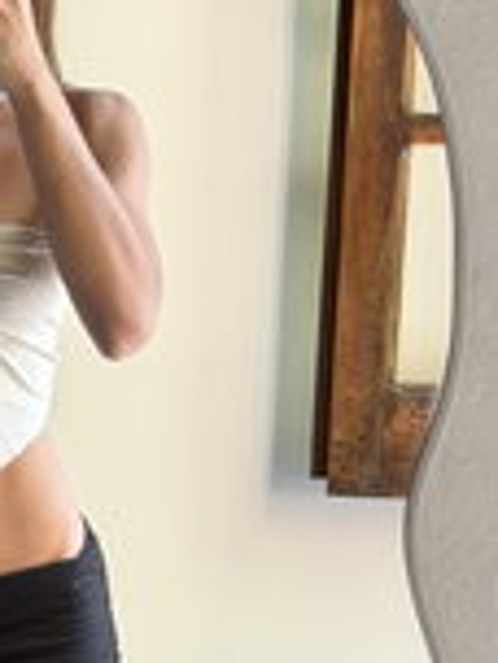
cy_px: 587
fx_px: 3223
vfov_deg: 11.7
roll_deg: -1.2
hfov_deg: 8.7
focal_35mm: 168
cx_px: -149
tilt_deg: -11.6
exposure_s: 1/60
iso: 160
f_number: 1.78
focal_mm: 6.76
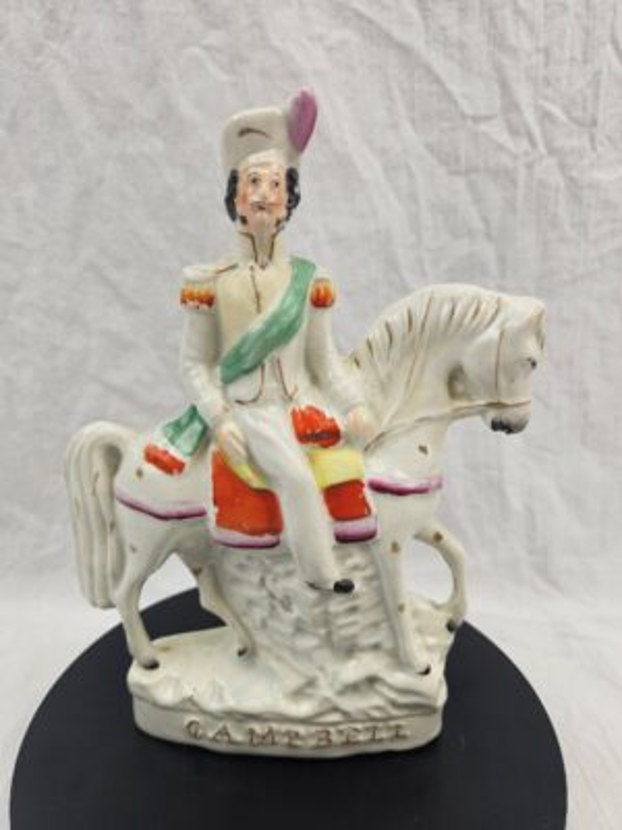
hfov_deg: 58.9
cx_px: 311
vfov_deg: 73.9
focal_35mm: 23
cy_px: 415
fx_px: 551
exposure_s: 1/100
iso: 25
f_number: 1.7
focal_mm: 6.3
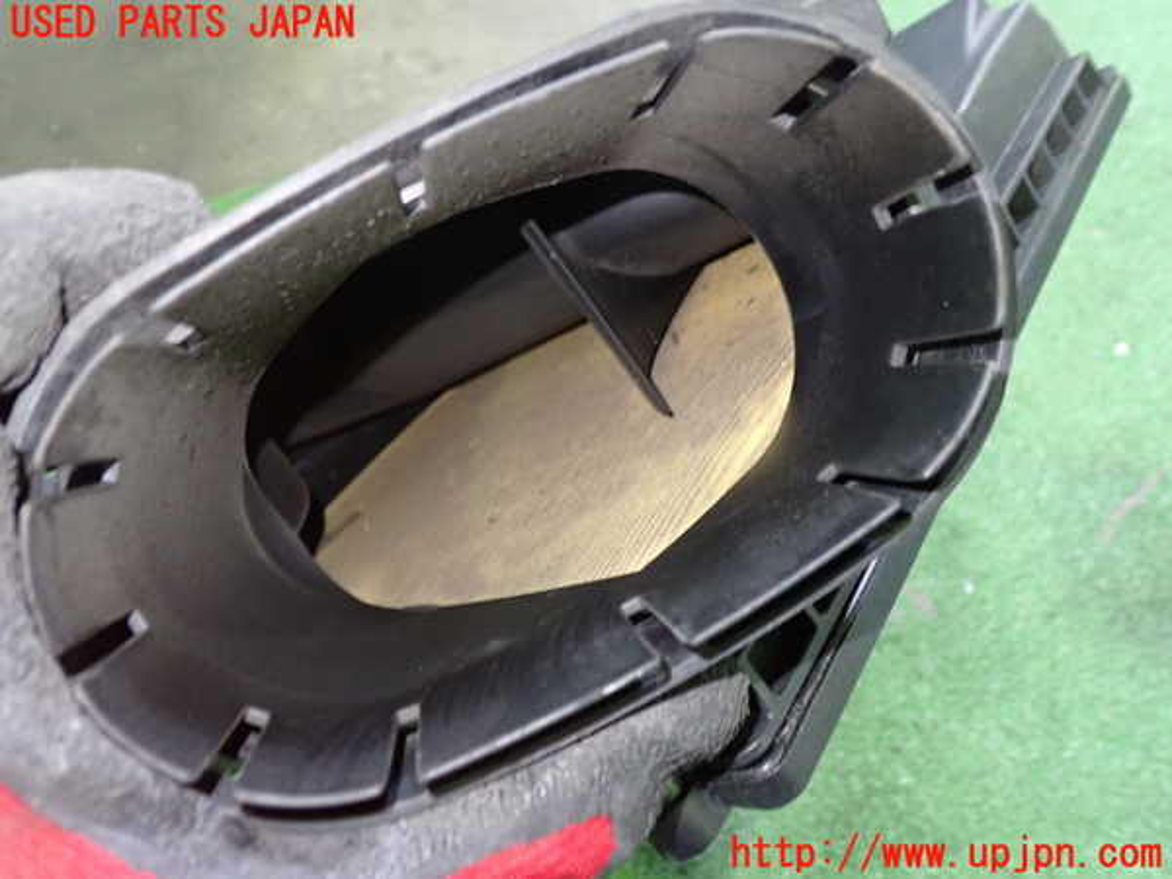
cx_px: 586
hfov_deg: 60.0
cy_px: 440
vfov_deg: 46.8
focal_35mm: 30
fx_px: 1016
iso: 800
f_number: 2.3
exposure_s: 1/20
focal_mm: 5.4
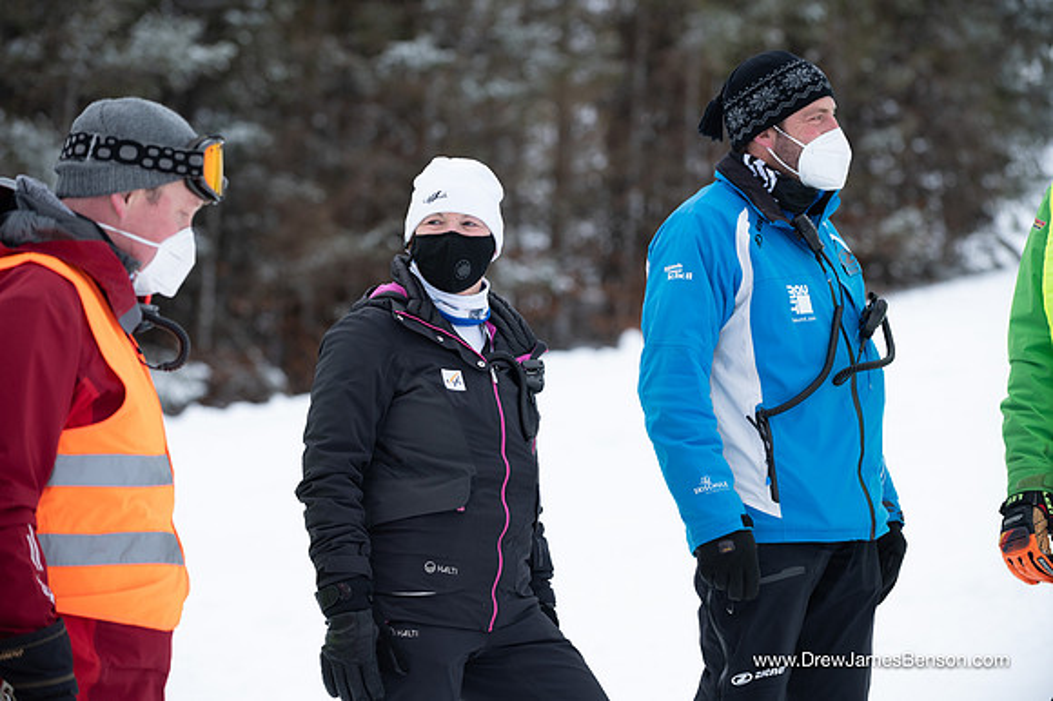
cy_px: 350
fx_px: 3654
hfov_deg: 16.4
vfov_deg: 11.0
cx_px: 526
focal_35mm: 125
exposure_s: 1/320
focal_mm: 125
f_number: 5
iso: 320
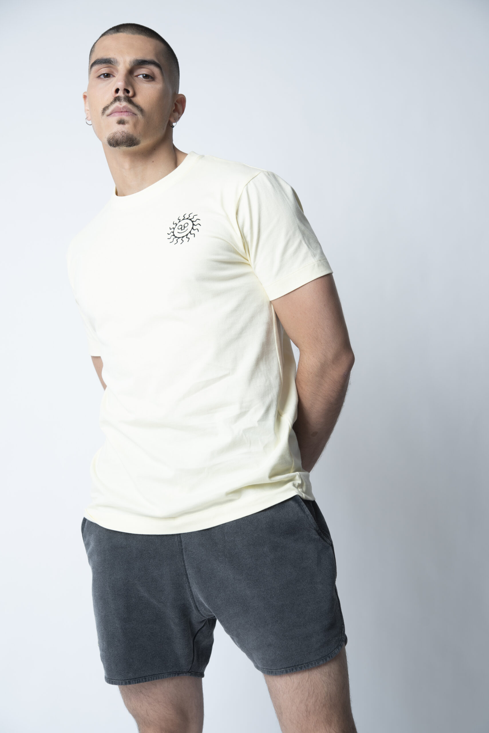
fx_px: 1221
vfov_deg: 33.4
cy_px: 366
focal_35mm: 60
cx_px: 244
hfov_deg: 22.6
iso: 125
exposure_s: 1/200
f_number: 6.3
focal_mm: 60
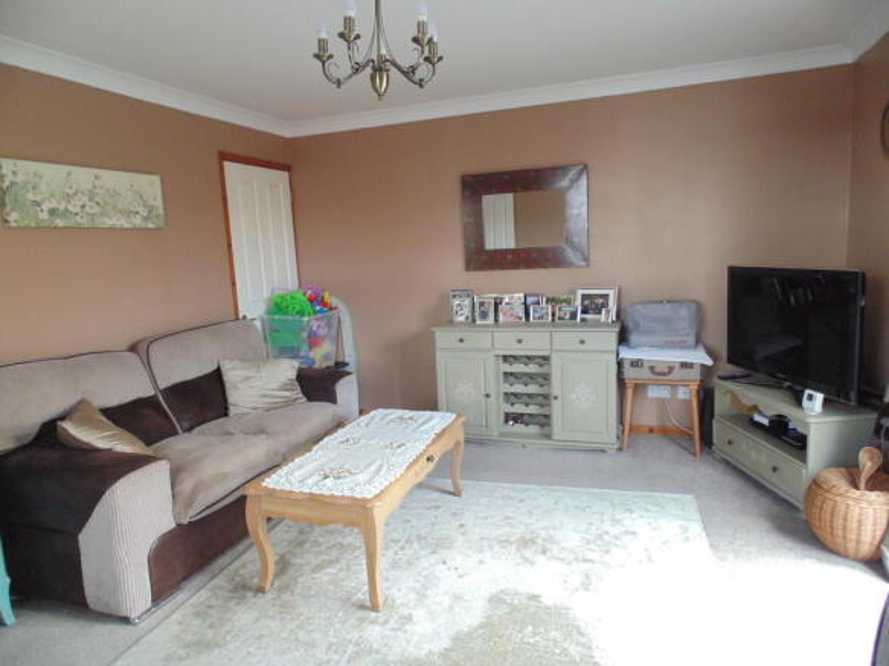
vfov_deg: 61.1
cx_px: 444
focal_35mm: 22
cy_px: 333
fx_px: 565
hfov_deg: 76.4
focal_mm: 4
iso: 250
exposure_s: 1/30
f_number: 3.1
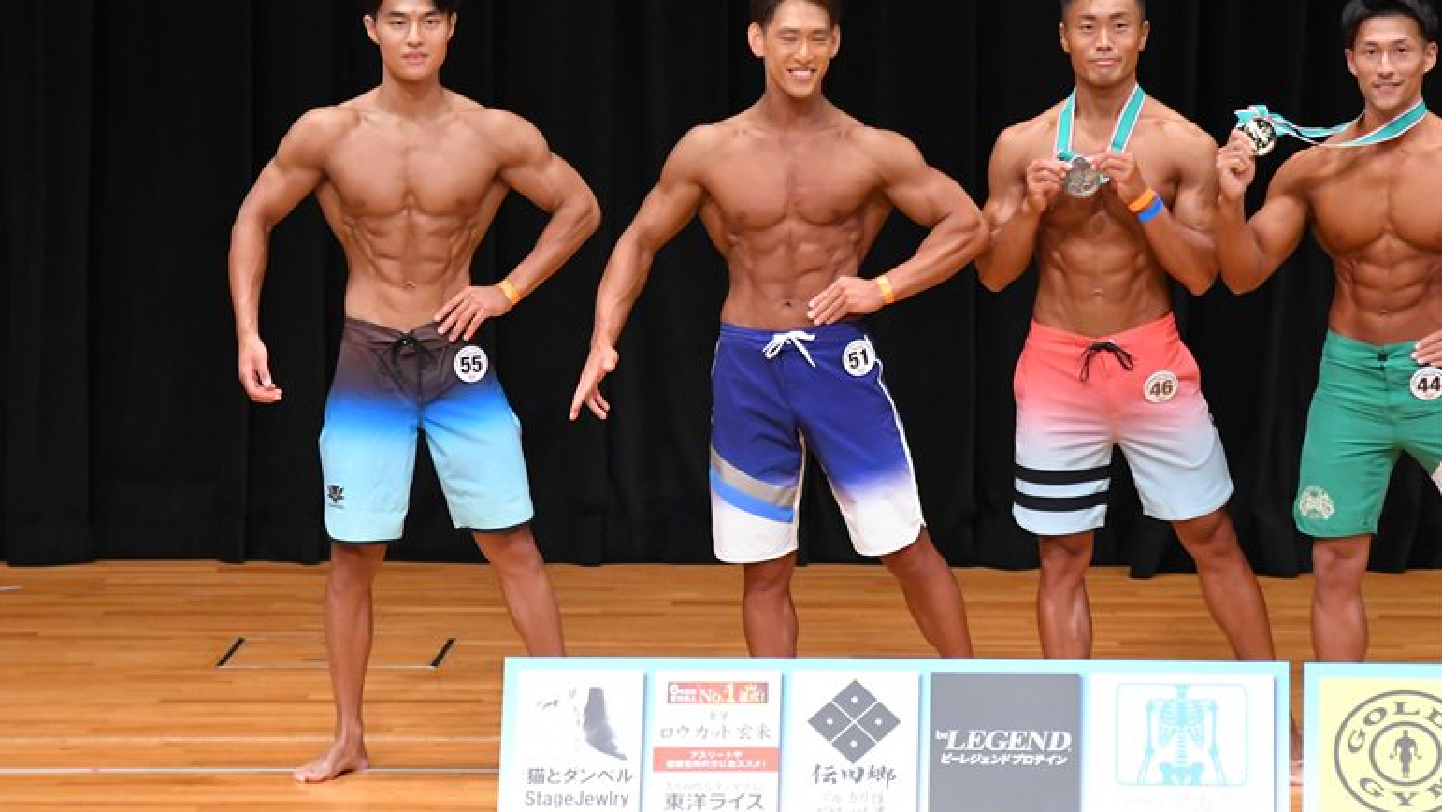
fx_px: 11473
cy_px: 355
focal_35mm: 300
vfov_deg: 4.1
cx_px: 721
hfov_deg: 7.2
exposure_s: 1/400
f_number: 5.6
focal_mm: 190
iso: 4000
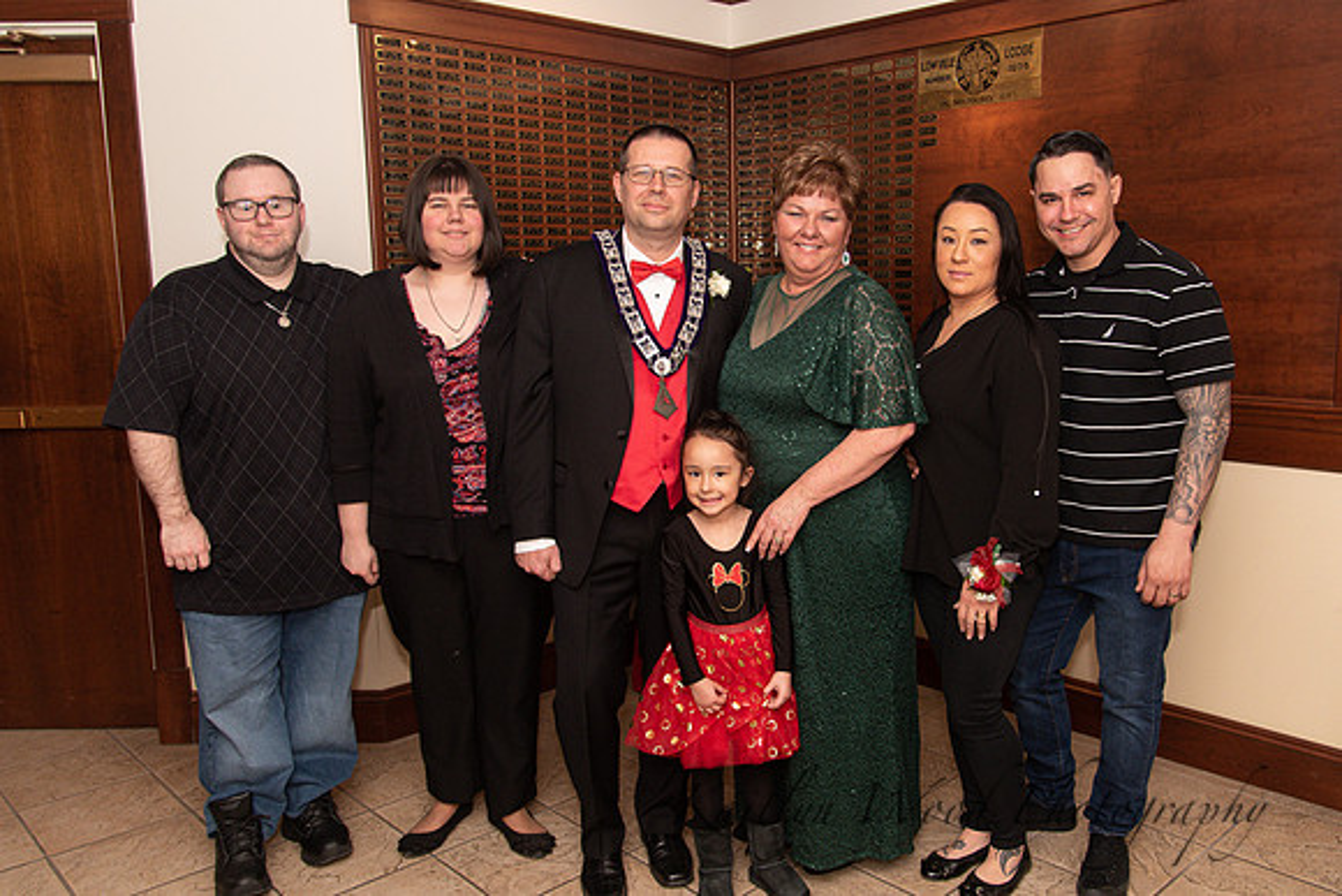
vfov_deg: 44.2
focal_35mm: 30
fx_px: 1103
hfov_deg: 62.4
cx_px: 755
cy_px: 422
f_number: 4
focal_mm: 24
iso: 800
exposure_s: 1/200
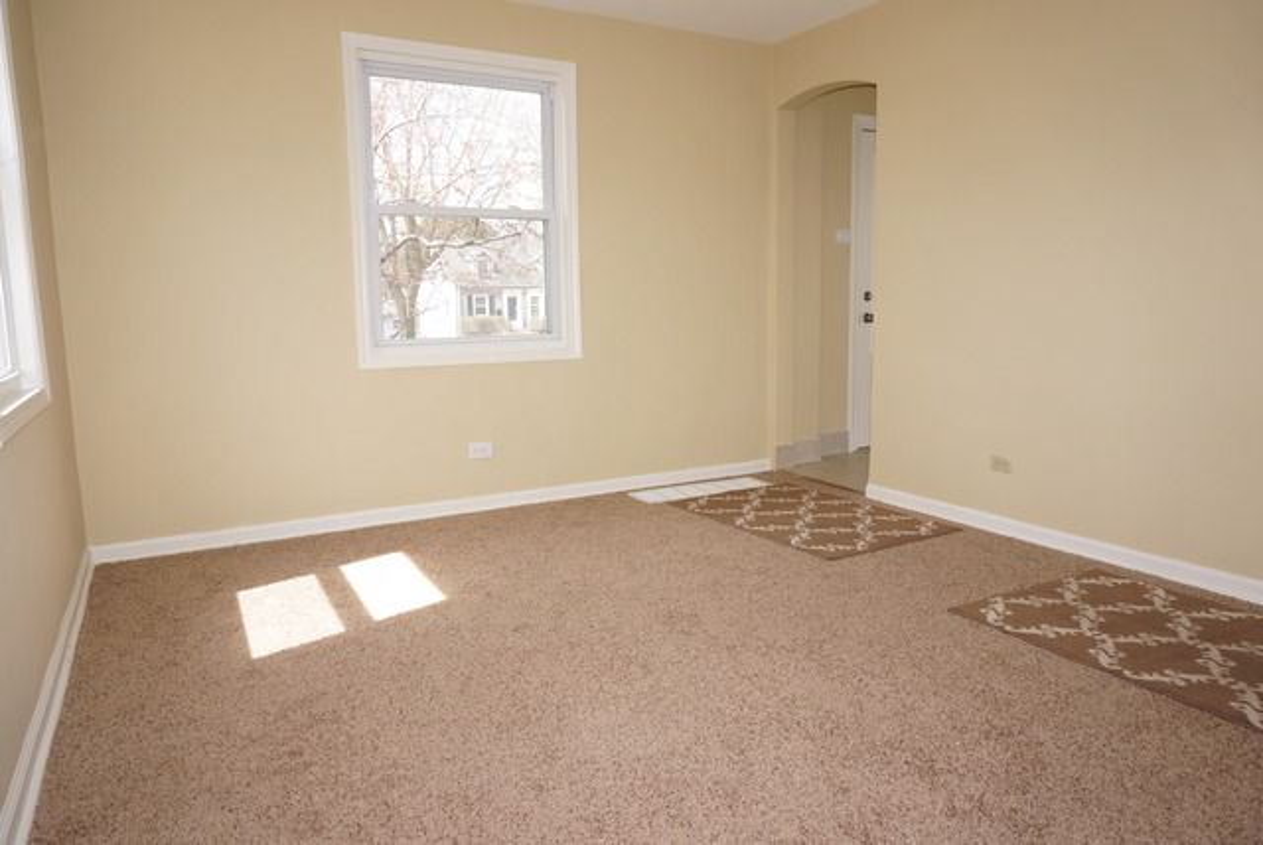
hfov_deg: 73.7
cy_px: 422
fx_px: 843
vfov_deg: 53.2
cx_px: 632
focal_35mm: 24
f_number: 4.5
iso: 100
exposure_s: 1/80
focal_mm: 16
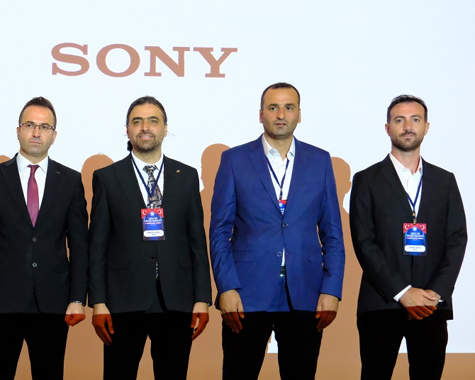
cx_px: 11
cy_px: 232
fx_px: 942
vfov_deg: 22.8
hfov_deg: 26.9
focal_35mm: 67
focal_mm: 23.5
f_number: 4
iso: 6400
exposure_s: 1/100
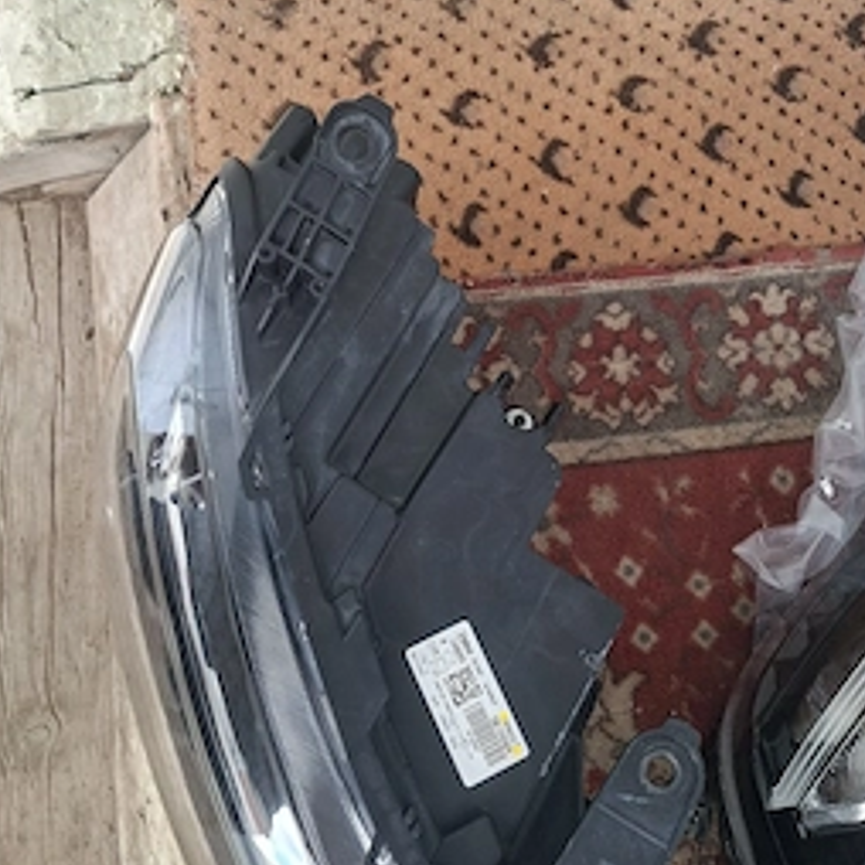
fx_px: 905
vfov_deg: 51.0
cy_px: 385
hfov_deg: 51.1
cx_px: 405
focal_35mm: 32
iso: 80
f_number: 1.8
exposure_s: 1/100
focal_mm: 5.54
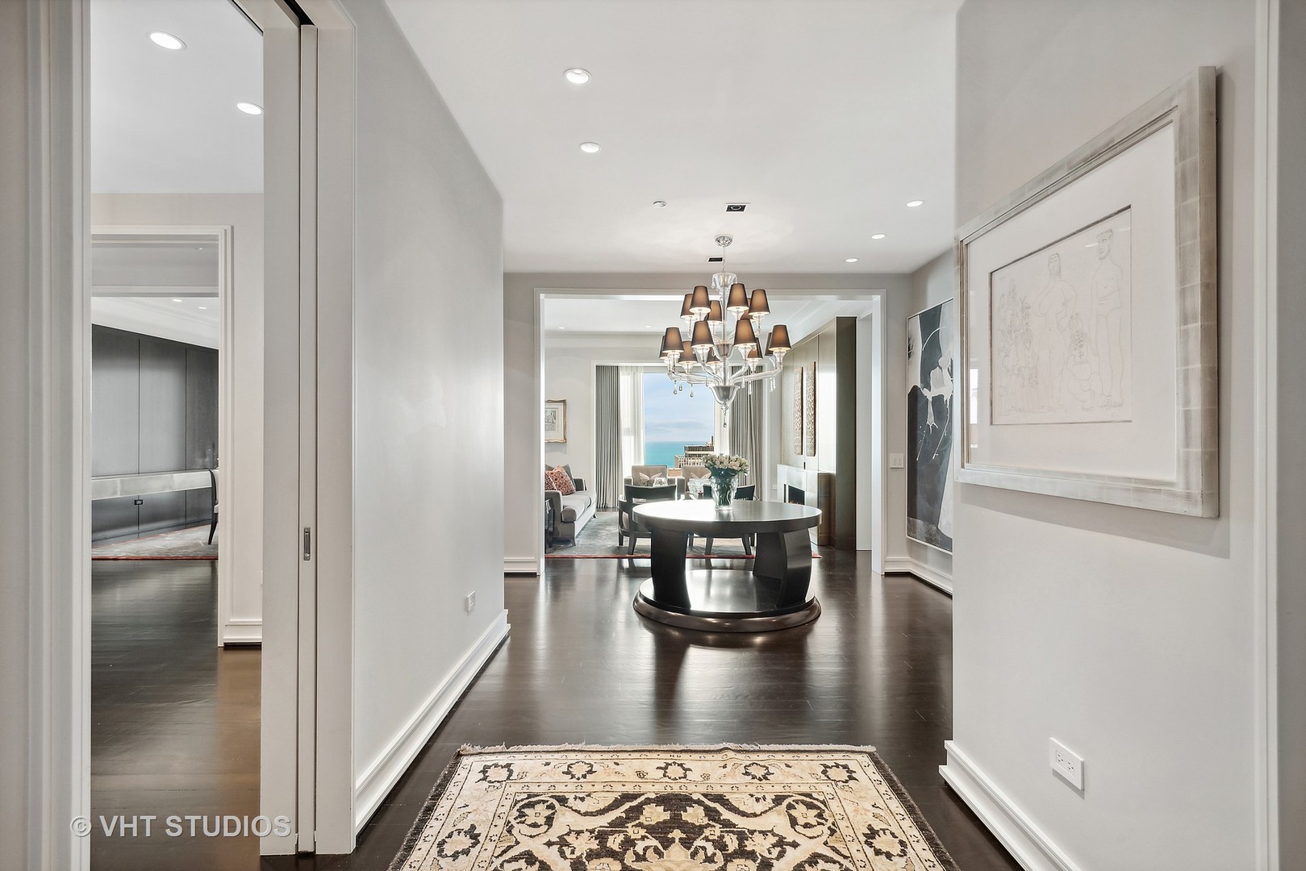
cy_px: 436
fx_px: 617
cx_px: 653
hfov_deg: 93.3
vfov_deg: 70.5
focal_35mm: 17
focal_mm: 17
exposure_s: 1/13
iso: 500
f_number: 11
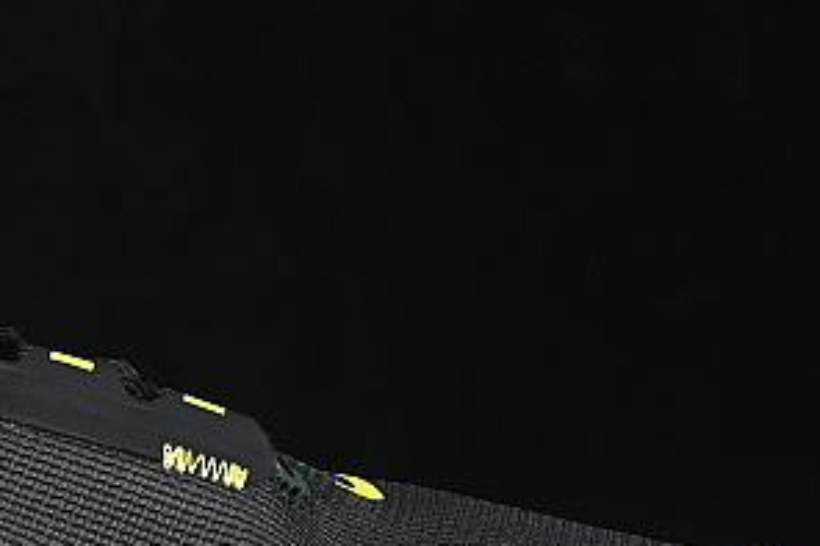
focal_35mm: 274
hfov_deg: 7.5
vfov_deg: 5.0
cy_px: 432
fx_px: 6237
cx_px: -177
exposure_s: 1/60
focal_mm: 50
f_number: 6.3
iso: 160
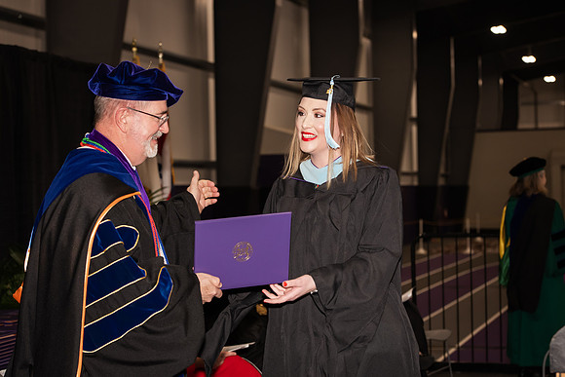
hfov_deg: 25.4
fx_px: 1256
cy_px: 188
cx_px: 282
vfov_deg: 17.1
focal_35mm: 80
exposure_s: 1/200
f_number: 5.6
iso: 1000
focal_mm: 80
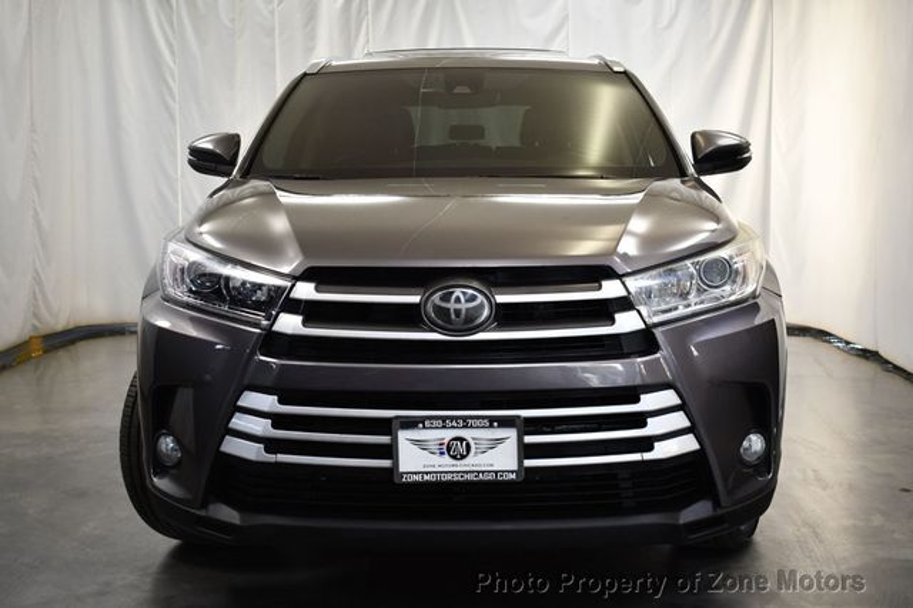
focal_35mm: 45
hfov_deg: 43.6
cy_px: 304
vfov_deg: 29.8
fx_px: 1141
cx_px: 456
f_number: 4.2
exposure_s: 1/125
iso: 1000
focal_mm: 30
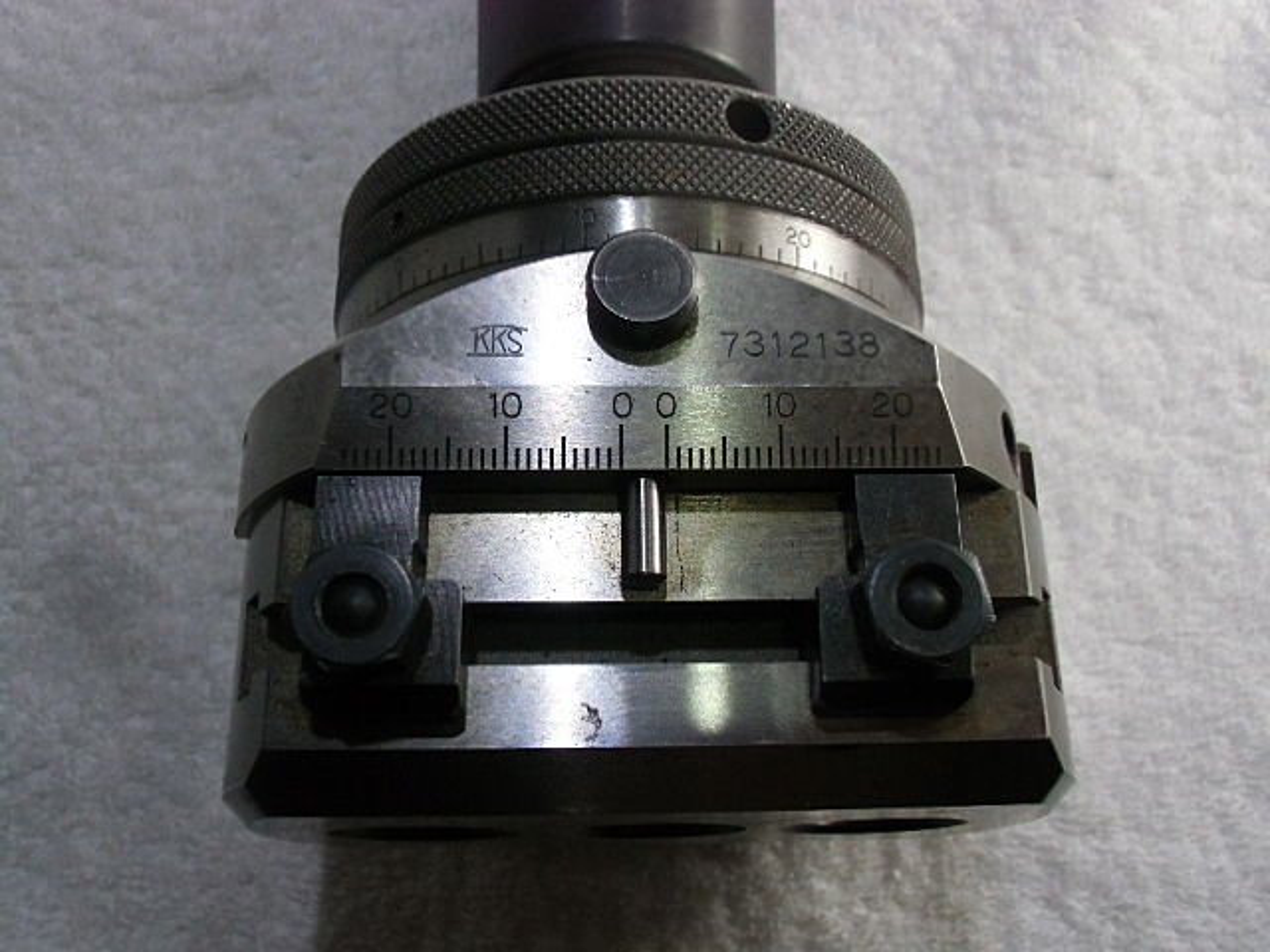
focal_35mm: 33
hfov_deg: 55.4
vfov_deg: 42.9
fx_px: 1211
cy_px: 476
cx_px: 635
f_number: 3.7
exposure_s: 1/125
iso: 400
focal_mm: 5.93
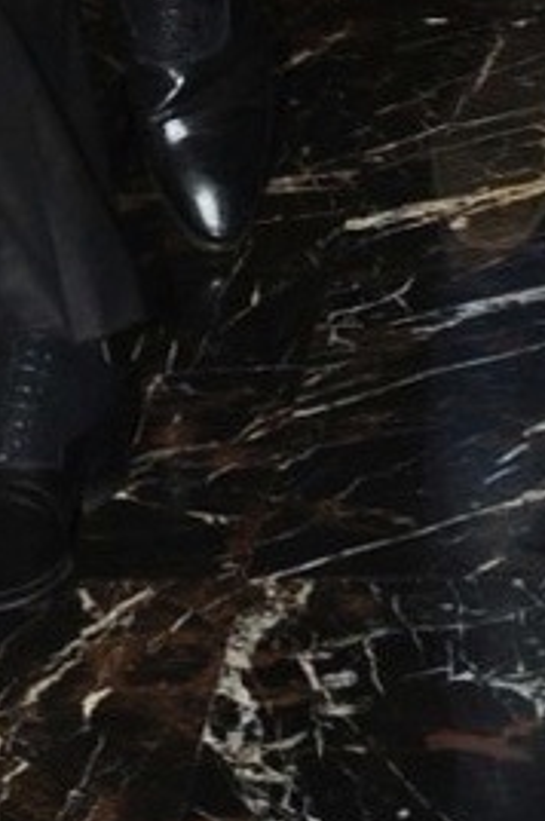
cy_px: -963
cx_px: 680
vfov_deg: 6.7
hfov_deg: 4.6
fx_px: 6711
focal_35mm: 295
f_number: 8
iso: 400
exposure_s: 1/125
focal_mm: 35
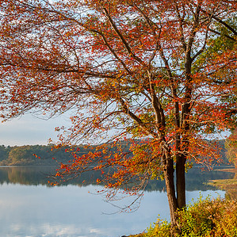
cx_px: 211
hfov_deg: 26.1
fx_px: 496
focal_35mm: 64
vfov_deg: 26.9
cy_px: 129
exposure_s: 1/20
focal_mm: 22
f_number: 9
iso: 200
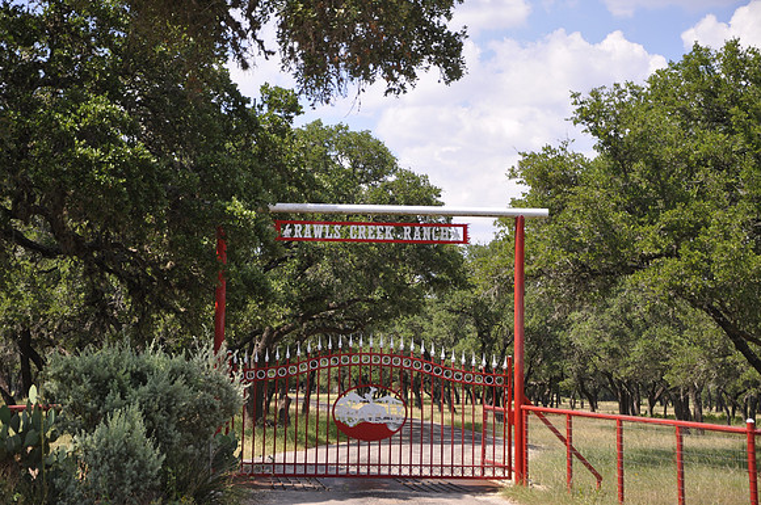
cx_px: 380
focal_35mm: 75
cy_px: 252
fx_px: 1583
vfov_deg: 18.1
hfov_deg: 27.0
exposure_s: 1/200
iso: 200
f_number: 5
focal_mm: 50
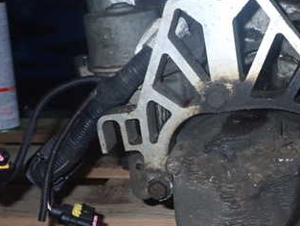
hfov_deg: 27.3
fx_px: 598
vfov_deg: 21.3
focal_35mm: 69
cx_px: 263
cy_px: 112
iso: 800
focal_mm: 6.37
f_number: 7.1
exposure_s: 1/40
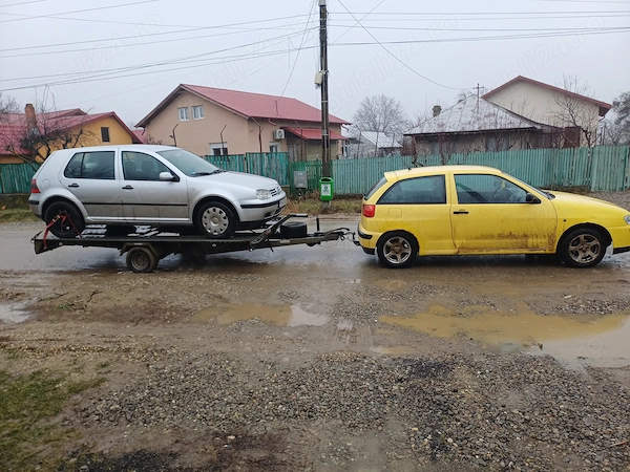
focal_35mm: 25
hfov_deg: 69.4
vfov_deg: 54.9
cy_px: 236
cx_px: 315
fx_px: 455
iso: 50
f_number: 1.8
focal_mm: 4.65
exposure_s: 1/133
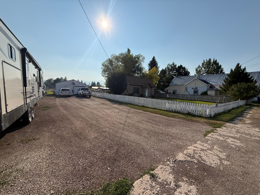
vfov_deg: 85.7
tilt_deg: -4.7
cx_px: 130
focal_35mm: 14
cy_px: 98
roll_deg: -3.2
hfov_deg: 102.1
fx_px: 105
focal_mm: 2.22
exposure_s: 1/4425
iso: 80
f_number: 2.2
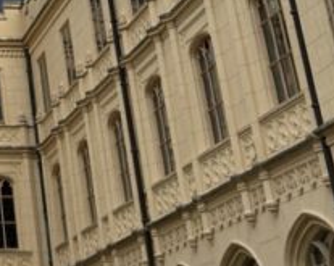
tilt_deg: +30.5
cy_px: -237
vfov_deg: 12.0
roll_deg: -0.3
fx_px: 1145
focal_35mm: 116
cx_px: -223
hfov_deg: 14.9
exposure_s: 1/3745
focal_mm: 6.86
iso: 100
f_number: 1.78
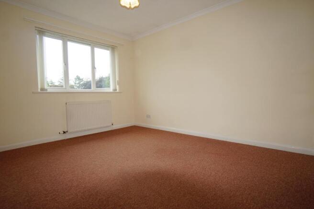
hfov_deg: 90.1
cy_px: 104
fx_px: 157
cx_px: 157
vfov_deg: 67.3
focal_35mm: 18
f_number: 4
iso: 100
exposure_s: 1/60
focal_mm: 12
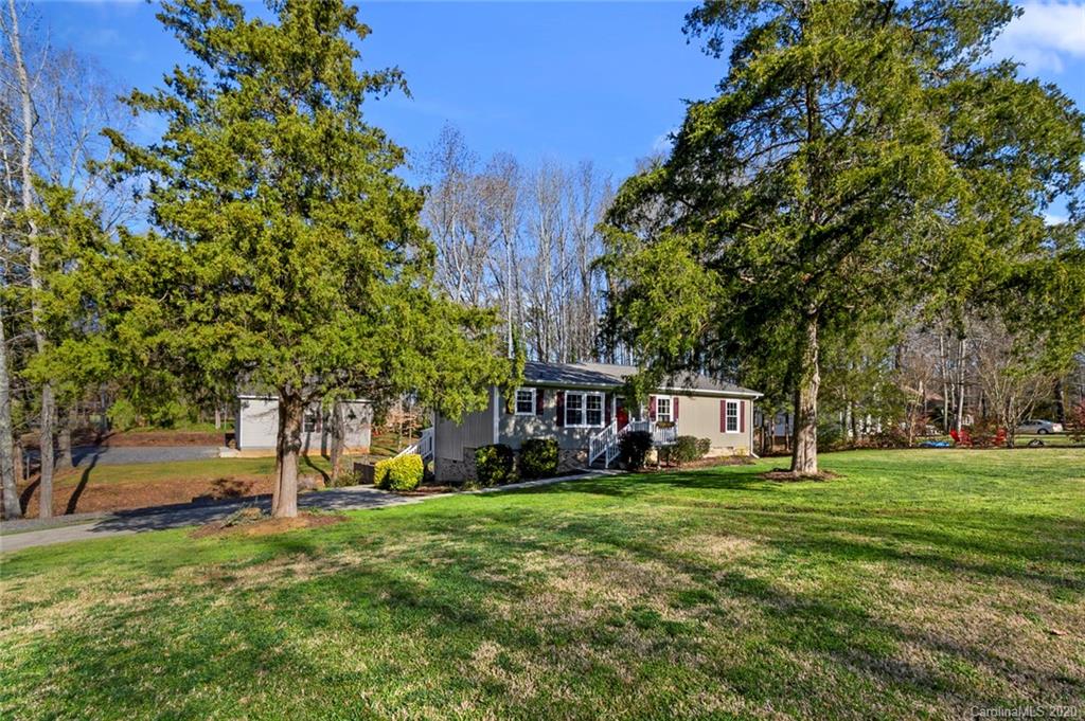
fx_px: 452
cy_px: 360
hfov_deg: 100.4
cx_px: 542
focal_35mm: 15
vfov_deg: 77.2
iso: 250
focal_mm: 10
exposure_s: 1/125
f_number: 13
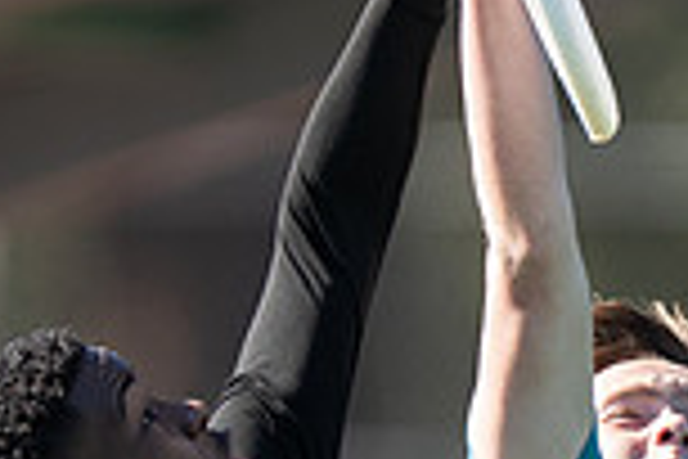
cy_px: 655
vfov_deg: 0.7
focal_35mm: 1964
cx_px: 521
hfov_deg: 1.1
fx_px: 37531
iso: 400
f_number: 2.8
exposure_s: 1/2000
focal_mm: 400
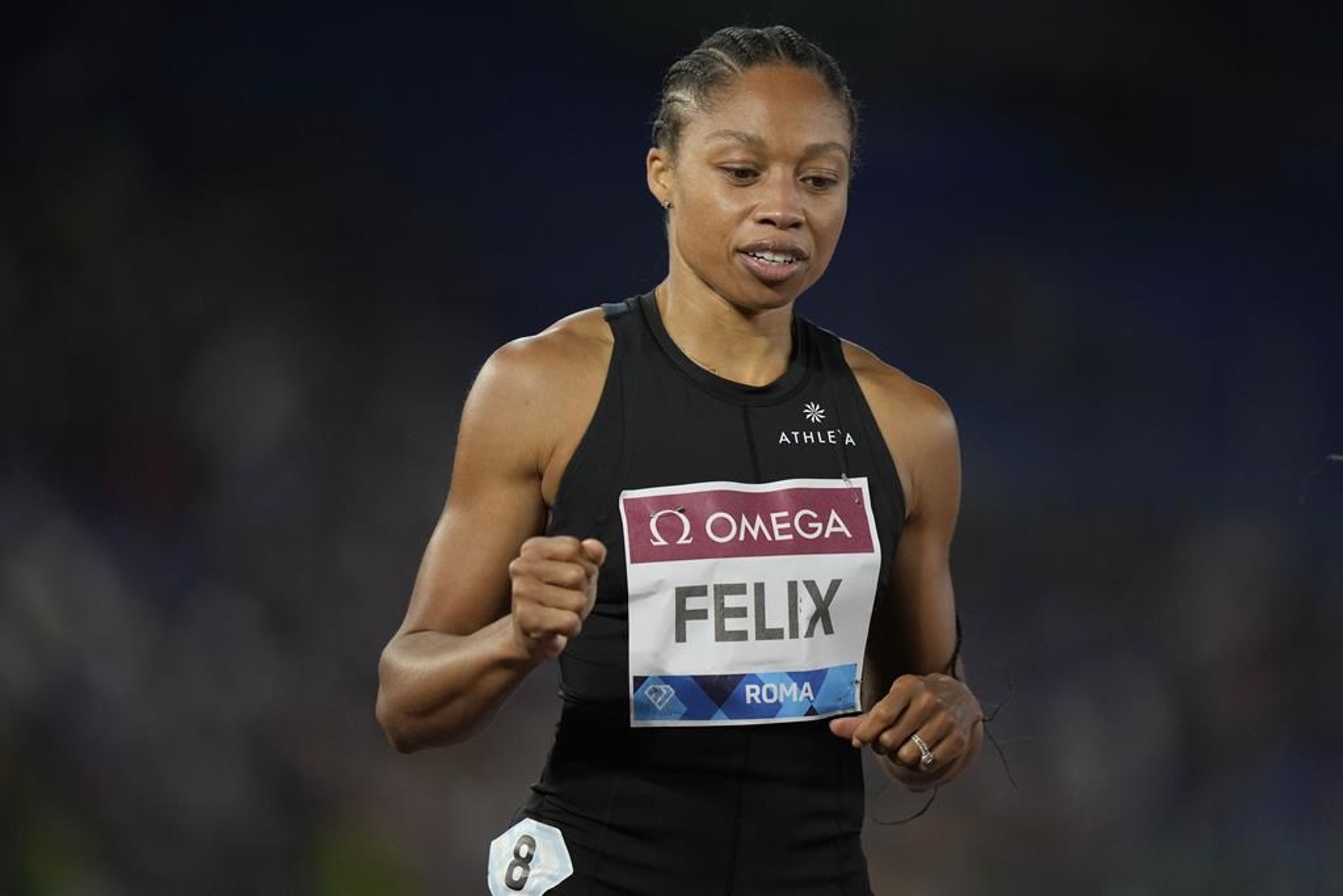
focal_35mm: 400
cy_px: 448
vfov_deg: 3.4
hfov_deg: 5.2
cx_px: 672
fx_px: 14923
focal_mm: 400
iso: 2500
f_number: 2.8
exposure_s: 1/2500
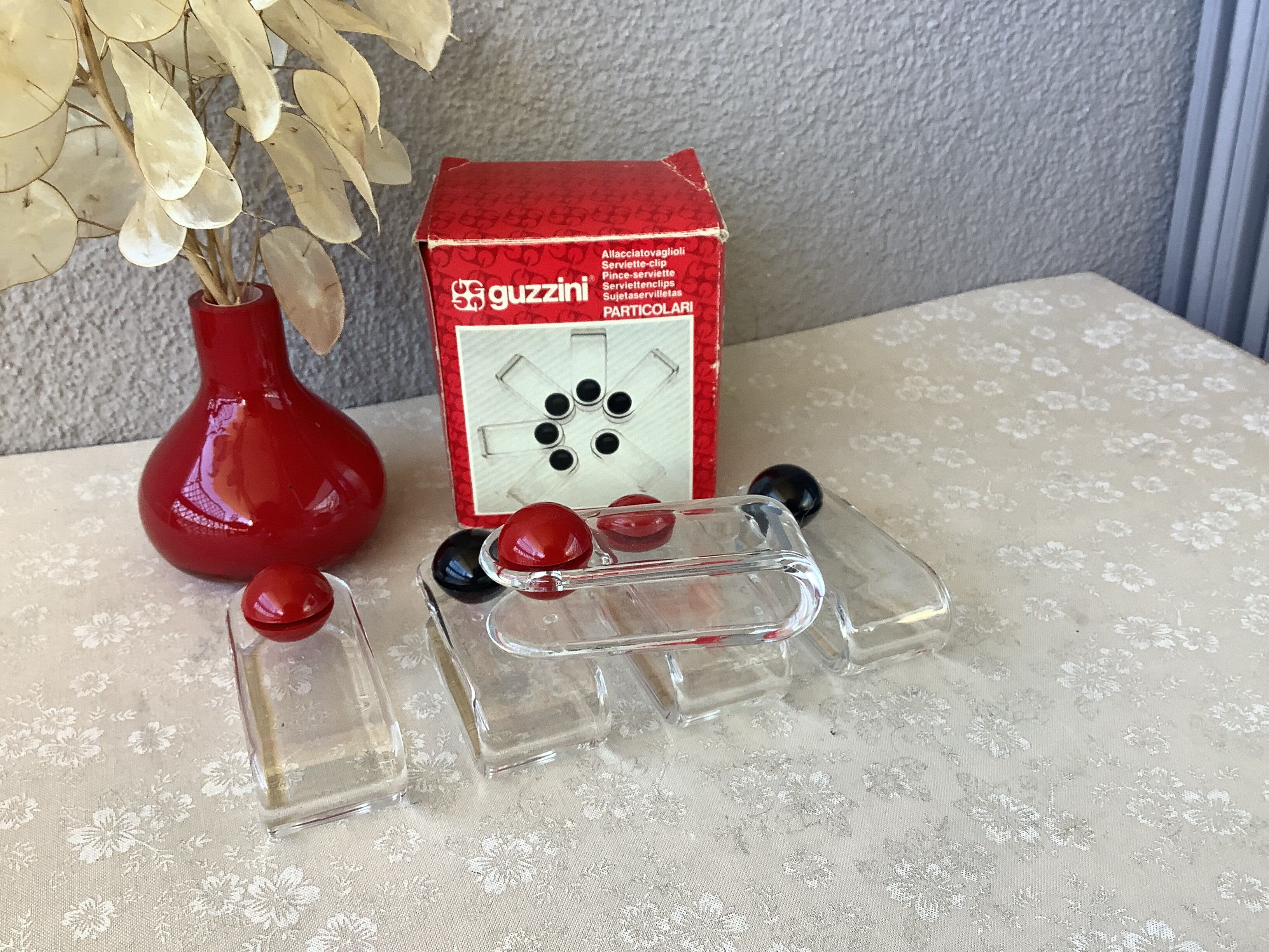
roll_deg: +2.7
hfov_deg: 58.4
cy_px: 476
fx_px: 1136
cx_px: 634
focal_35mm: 31
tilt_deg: -26.2
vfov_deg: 45.4
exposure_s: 1/50
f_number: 2.4
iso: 50
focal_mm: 3.3
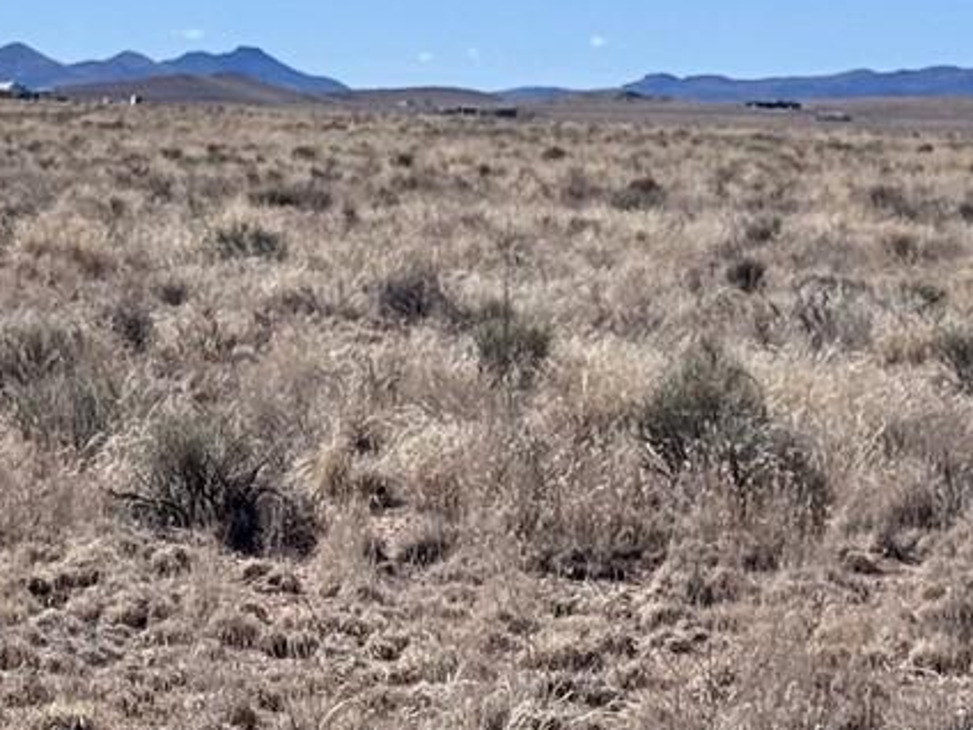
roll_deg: -2.2
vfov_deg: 8.2
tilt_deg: -5.8
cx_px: 186
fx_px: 5088
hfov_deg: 10.9
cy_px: 599
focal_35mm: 181
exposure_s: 1/7092
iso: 64
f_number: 1.78
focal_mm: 6.76
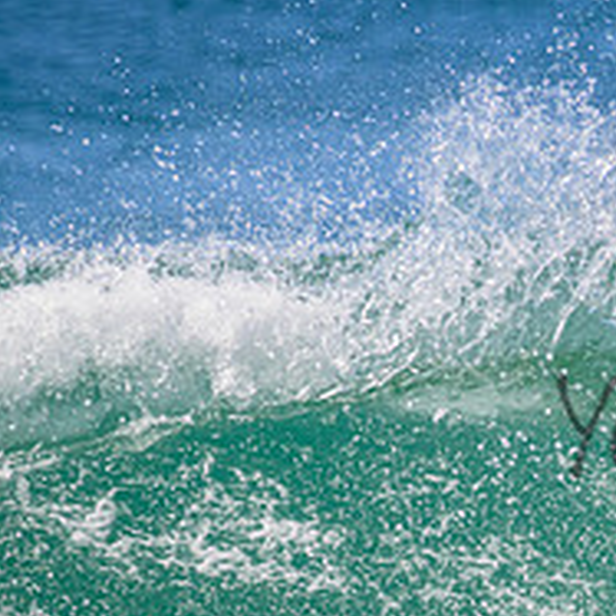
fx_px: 43447
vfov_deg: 0.8
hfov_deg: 0.8
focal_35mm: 2158
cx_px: 993
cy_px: 430
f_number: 11
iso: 1400
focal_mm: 720
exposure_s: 1/1600
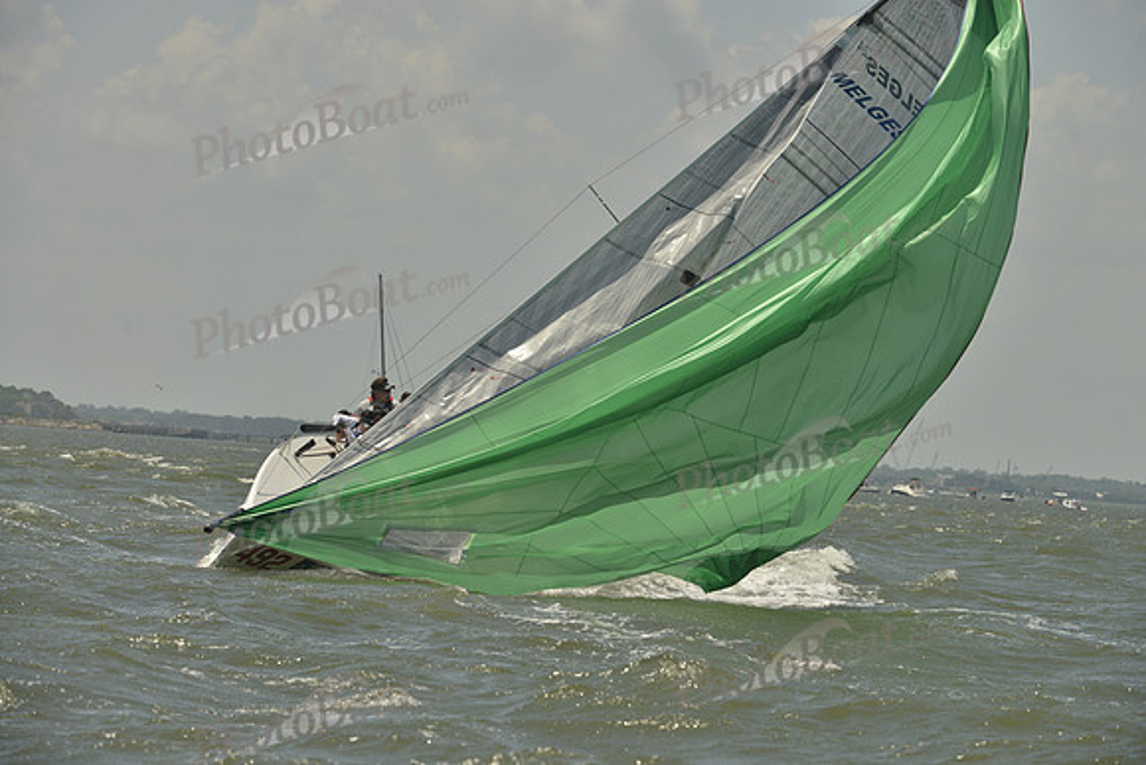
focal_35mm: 200
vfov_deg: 6.9
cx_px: 573
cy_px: 382
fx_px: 6368
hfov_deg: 10.3
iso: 280
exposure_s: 1/1250
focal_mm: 200
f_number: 10
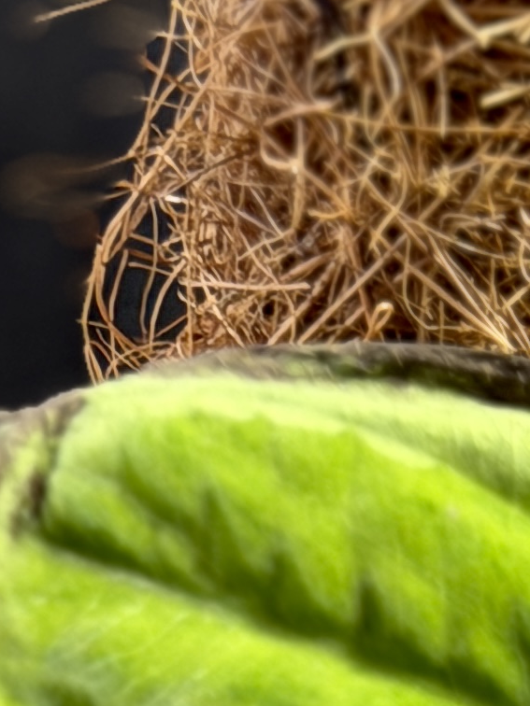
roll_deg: -1.3
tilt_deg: -7.1
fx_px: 5226
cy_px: 1629
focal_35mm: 256
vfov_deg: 7.3
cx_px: 986
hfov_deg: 5.7
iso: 64
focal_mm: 6.76
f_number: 1.78
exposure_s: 1/50
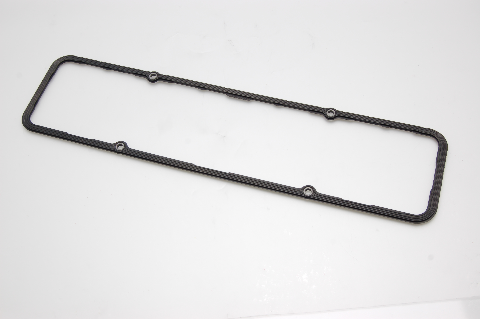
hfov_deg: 42.4
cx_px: 240
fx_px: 619
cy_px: 160
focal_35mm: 46
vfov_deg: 28.9
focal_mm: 31
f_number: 8
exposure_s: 1/125
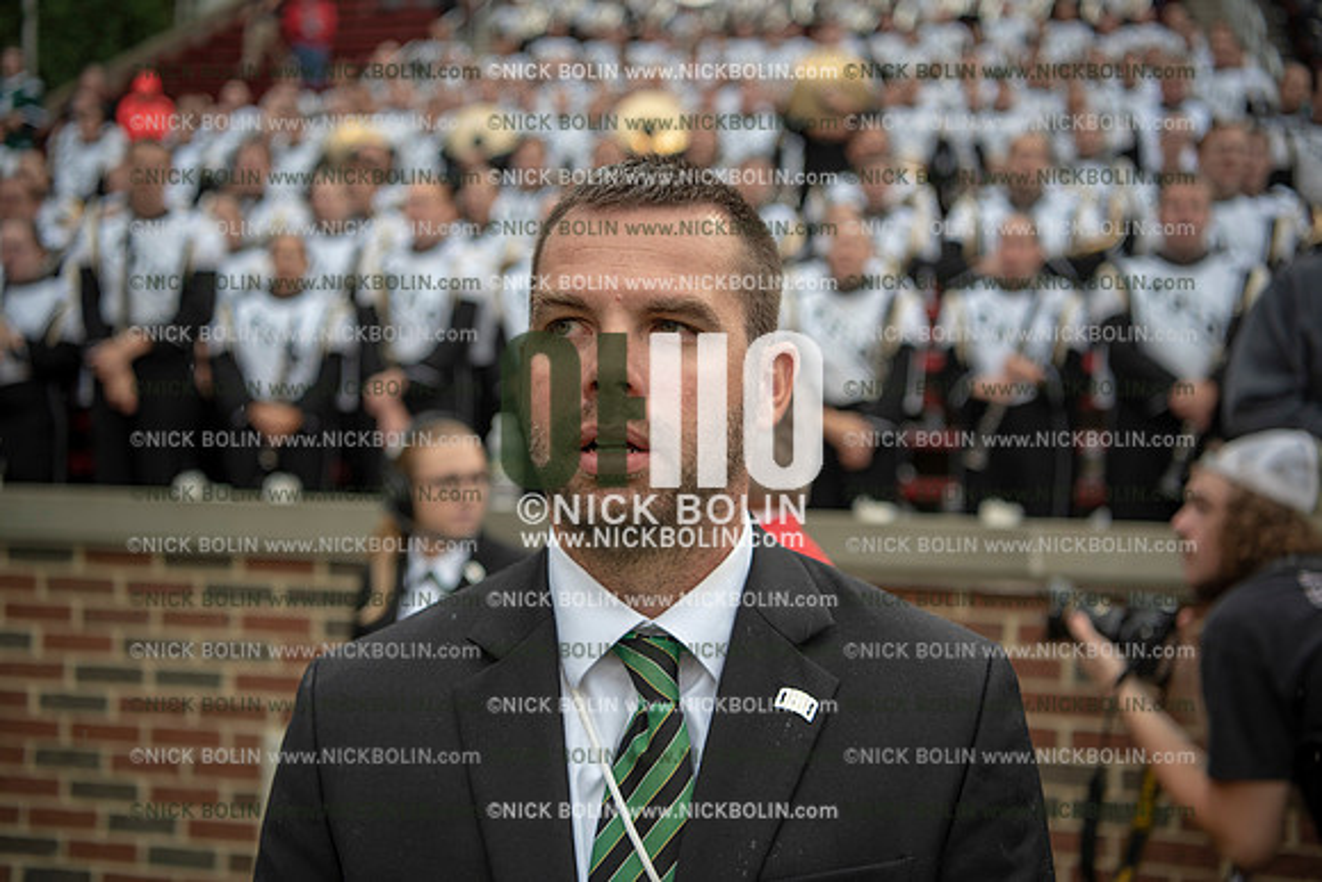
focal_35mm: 42
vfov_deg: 31.9
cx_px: 661
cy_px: 441
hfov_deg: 46.4
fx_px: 1543
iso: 250
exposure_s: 1/1000
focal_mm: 42
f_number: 2.8
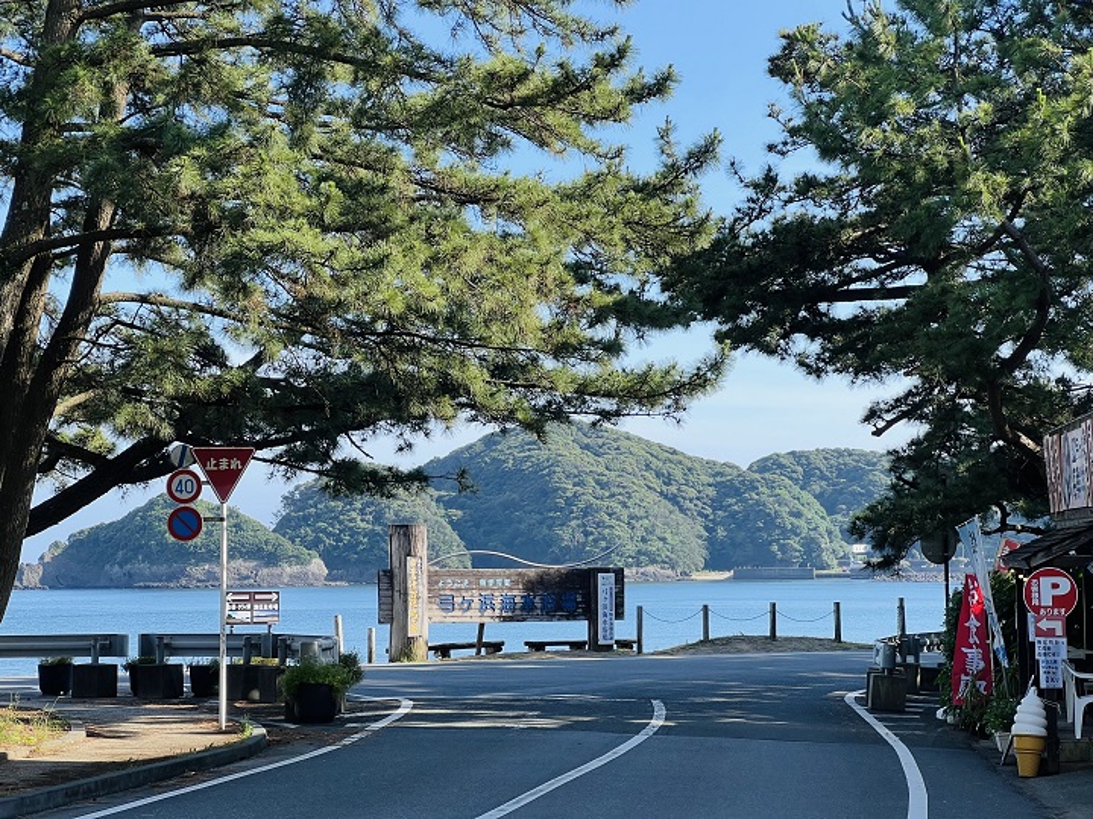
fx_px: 2431
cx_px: 546
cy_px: 410
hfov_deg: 25.3
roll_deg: +0.8
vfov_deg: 19.1
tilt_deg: +3.6
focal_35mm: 77
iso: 32
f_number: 2.8
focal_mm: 9
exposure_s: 1/233
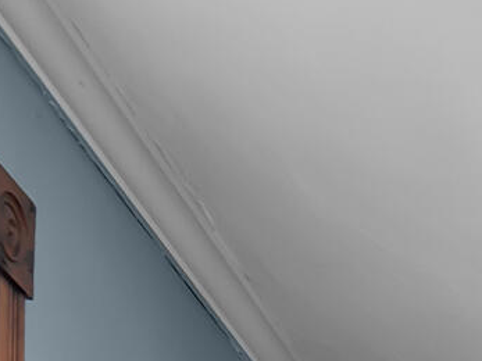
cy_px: 1142
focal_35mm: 111
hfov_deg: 11.2
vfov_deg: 9.7
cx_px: 1440
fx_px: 1545
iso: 250
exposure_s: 1/15
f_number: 4
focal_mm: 16
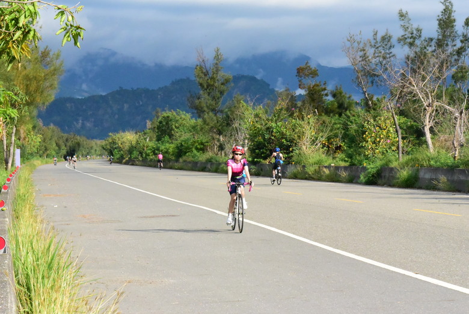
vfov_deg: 11.3
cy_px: 157
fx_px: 1590
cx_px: 234
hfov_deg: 16.8
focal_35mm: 122
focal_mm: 122
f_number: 20
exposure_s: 1/4000
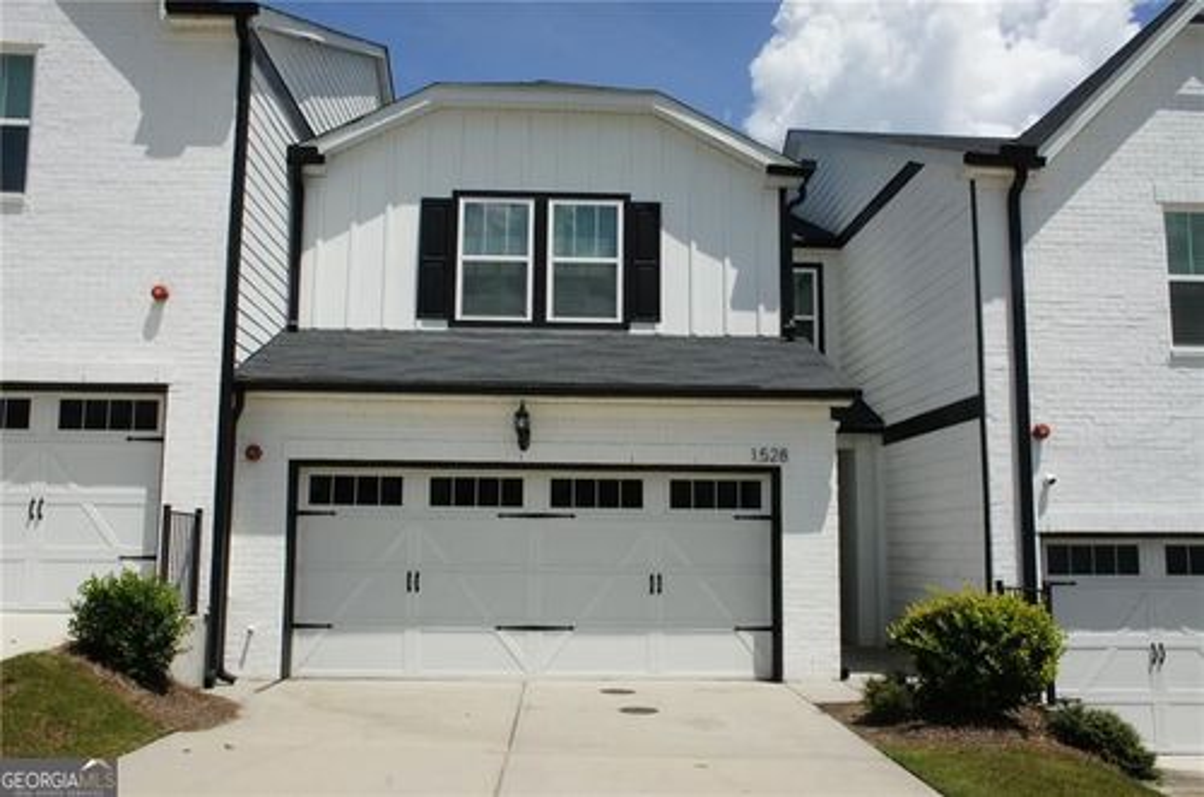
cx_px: 602
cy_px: 398
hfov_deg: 59.6
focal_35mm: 32
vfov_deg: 41.5
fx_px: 1051
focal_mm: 21
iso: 200
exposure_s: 1/125
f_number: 18
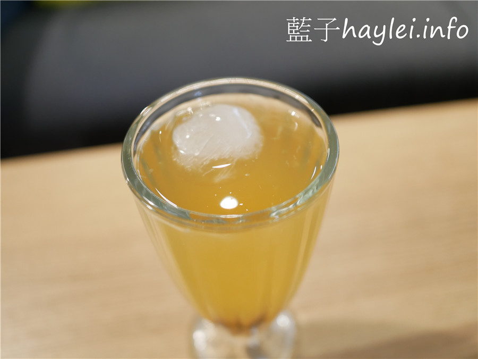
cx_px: 239
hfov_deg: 60.0
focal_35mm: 30
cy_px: 180
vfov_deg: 46.8
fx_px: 414
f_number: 1.7
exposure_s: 1/60
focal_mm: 15
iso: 640
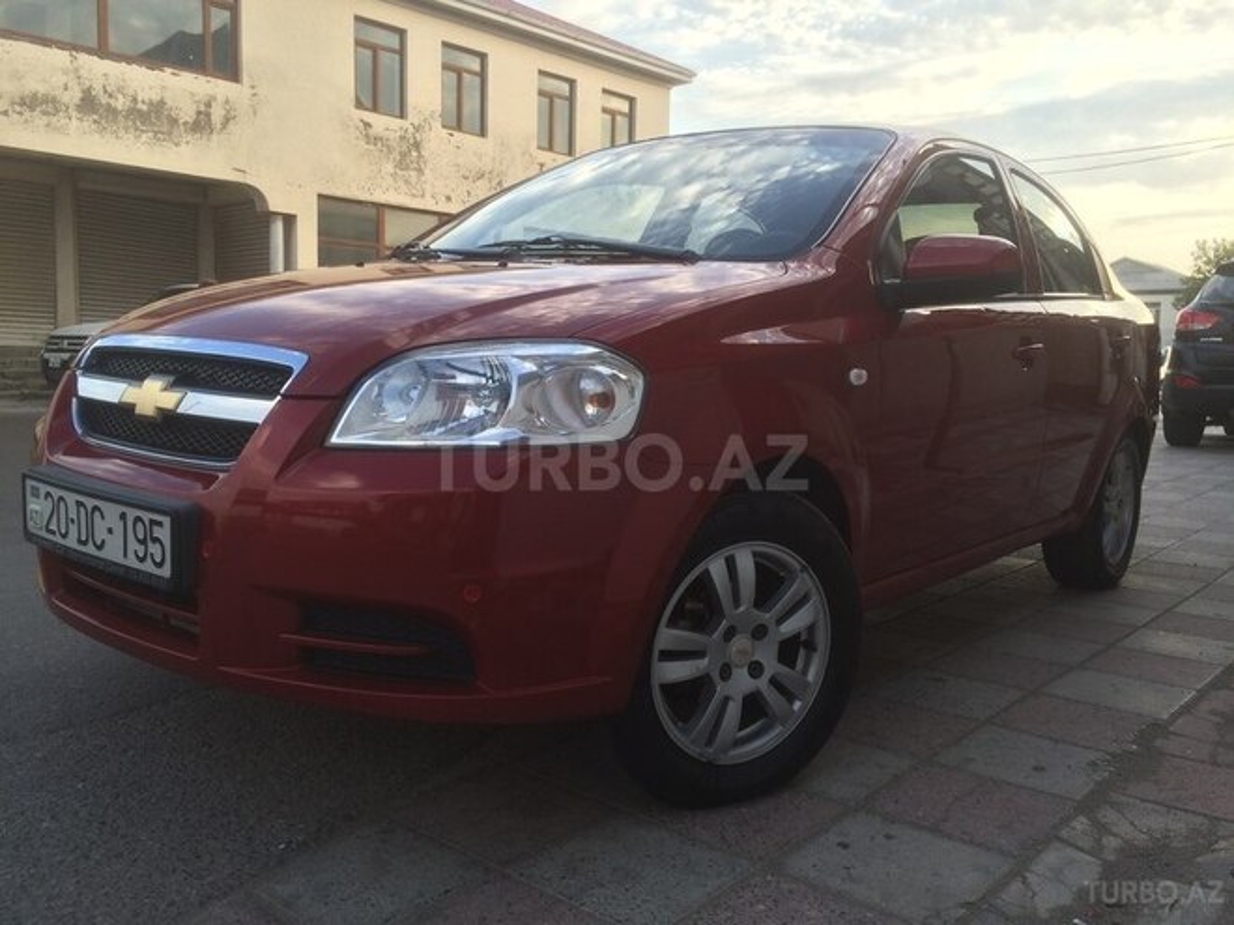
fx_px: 1034
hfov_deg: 61.7
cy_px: 462
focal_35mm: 29
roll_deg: -3.6
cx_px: 617
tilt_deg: -5.3
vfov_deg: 48.2
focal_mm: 4.15
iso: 32
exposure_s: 1/265
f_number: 2.2
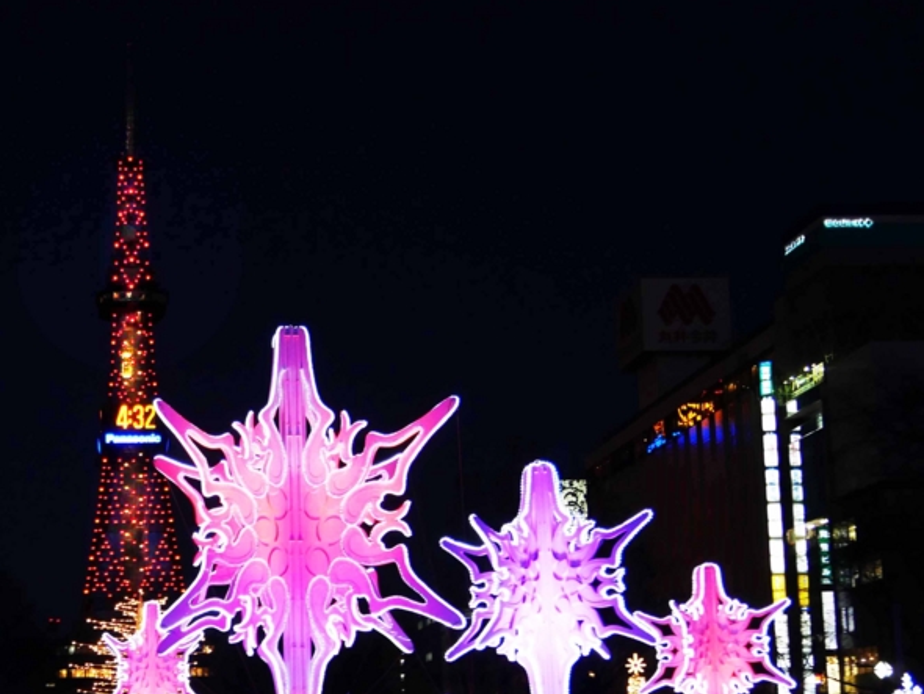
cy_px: 552
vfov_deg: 22.0
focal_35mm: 66
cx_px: 130
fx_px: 1762
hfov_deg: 28.5
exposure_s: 1/60
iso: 640
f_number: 3.8
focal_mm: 19
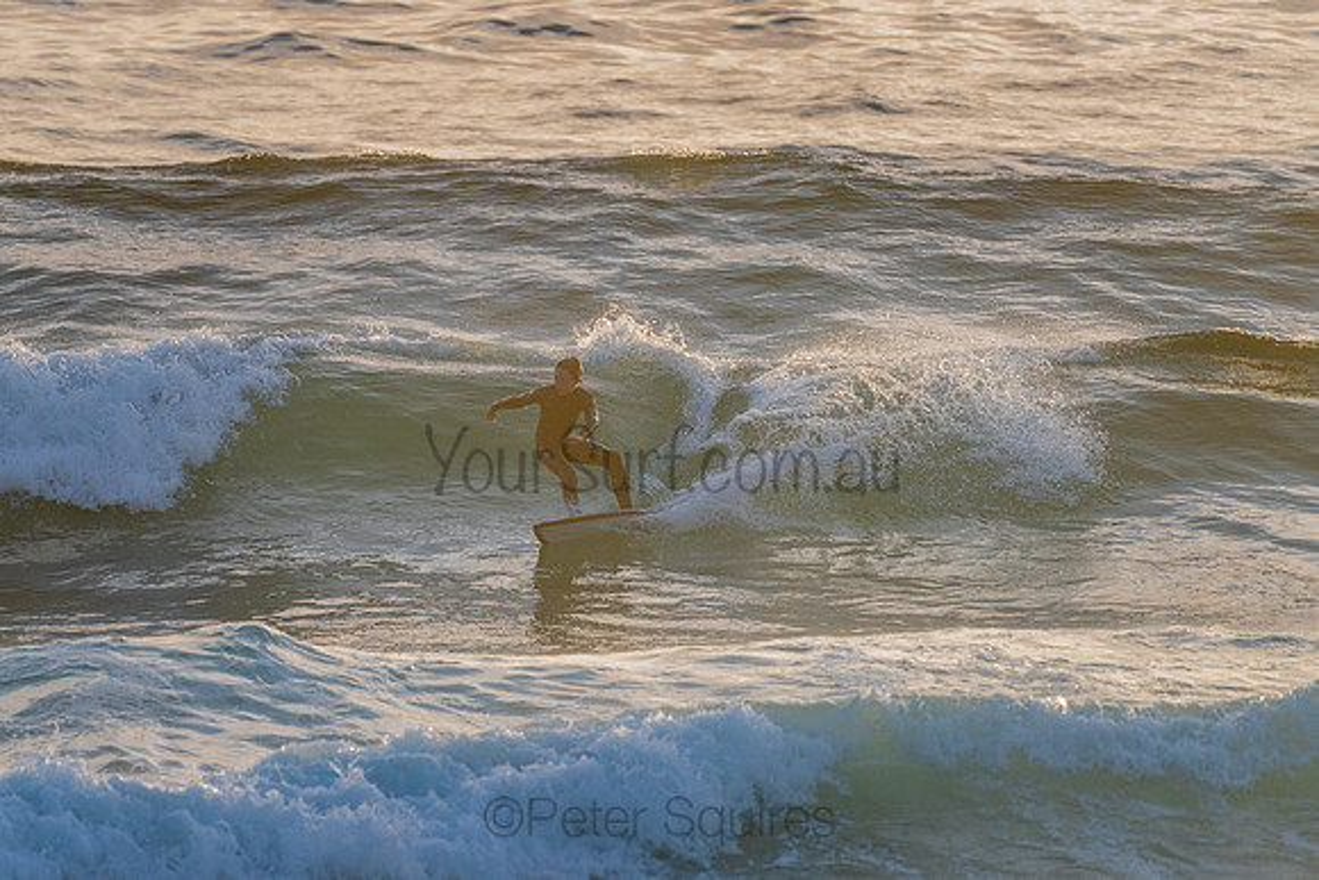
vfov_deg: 2.2
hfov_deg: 3.4
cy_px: 427
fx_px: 22460
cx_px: 643
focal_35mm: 613
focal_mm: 500
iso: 360
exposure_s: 1/2000
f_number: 5.6
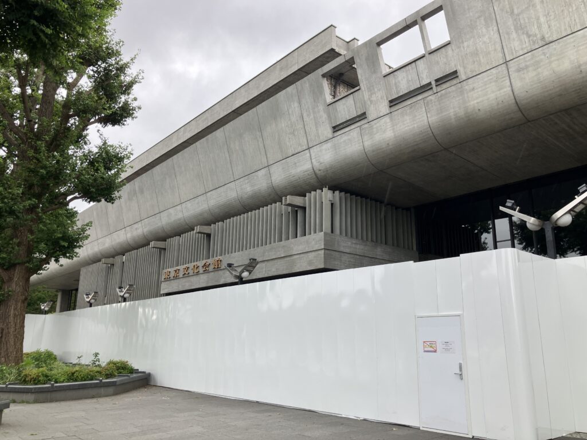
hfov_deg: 63.4
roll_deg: -0.1
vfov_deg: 49.7
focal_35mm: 28
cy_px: 220
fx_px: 475
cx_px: 294
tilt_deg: +16.1
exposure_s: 1/170
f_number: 1.8
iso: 25
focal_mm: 3.99
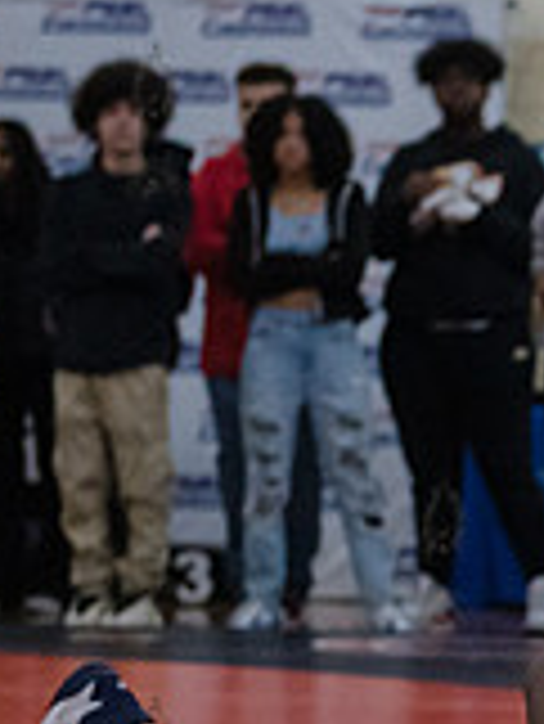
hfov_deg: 7.6
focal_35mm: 190
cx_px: 1021
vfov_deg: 10.3
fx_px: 3976
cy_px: 771
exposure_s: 1/400
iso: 6400
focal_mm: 55
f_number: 3.2
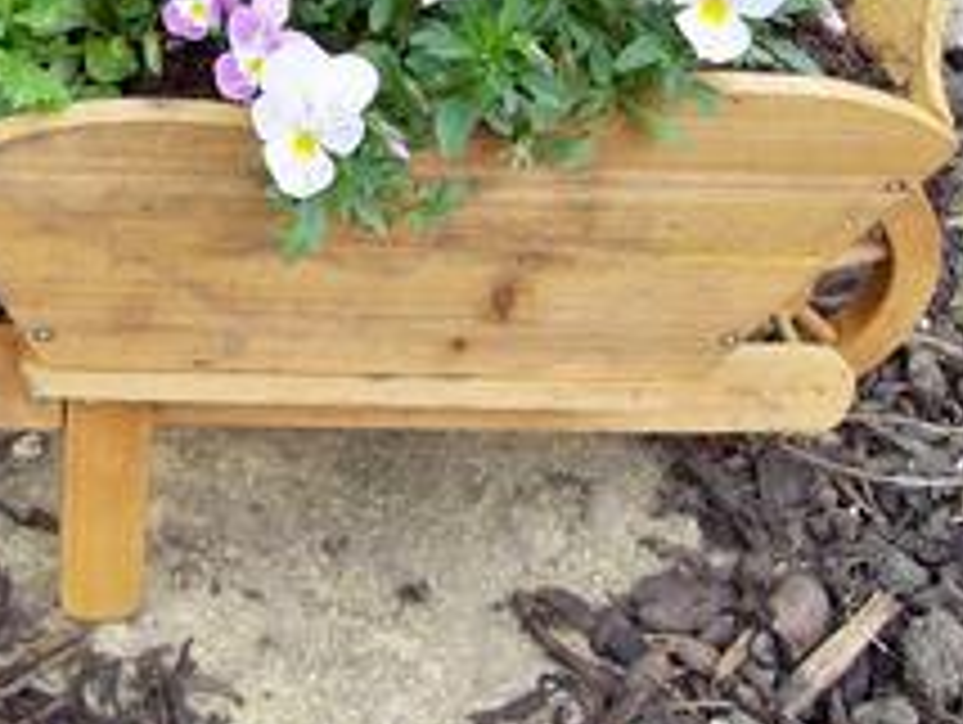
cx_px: 176
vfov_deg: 19.8
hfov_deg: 25.8
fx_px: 2061
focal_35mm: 74
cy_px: 162
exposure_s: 1/232
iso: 80
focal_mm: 6
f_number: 2.7
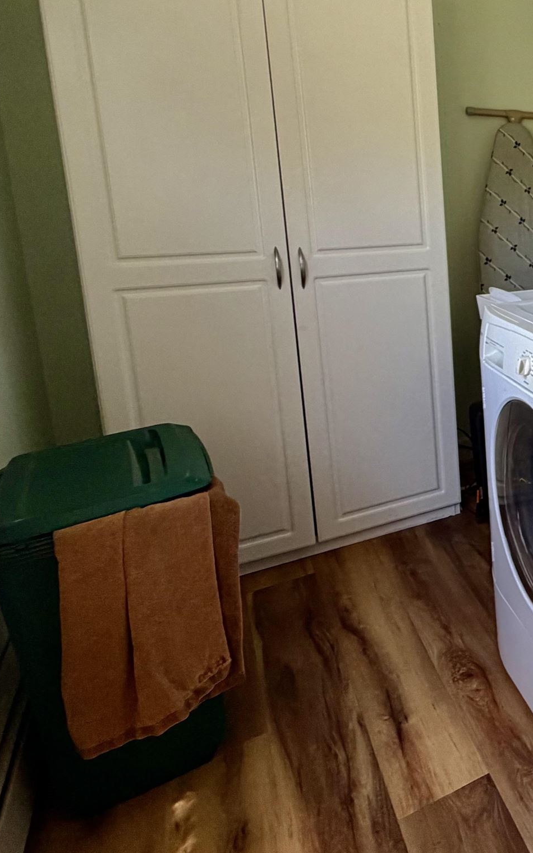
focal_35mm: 30
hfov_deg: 31.2
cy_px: 293
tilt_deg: -9.5
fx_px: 697
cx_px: 713
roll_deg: -0.4
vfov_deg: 61.6
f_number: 2.2
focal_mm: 2.22
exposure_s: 1/120
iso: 200
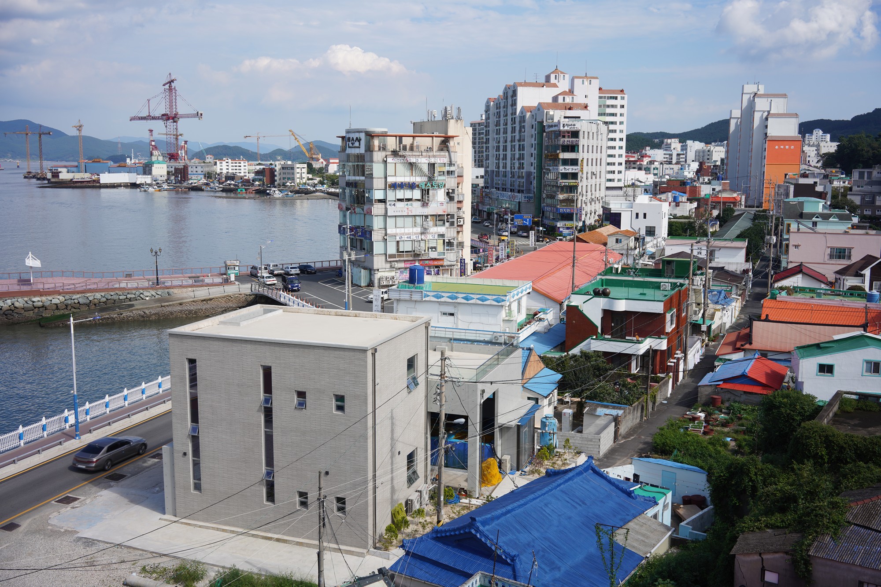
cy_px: 294
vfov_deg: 37.9
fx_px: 857
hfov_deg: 54.4
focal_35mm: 35
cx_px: 440
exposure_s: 1/100
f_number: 13
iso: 100
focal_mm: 35
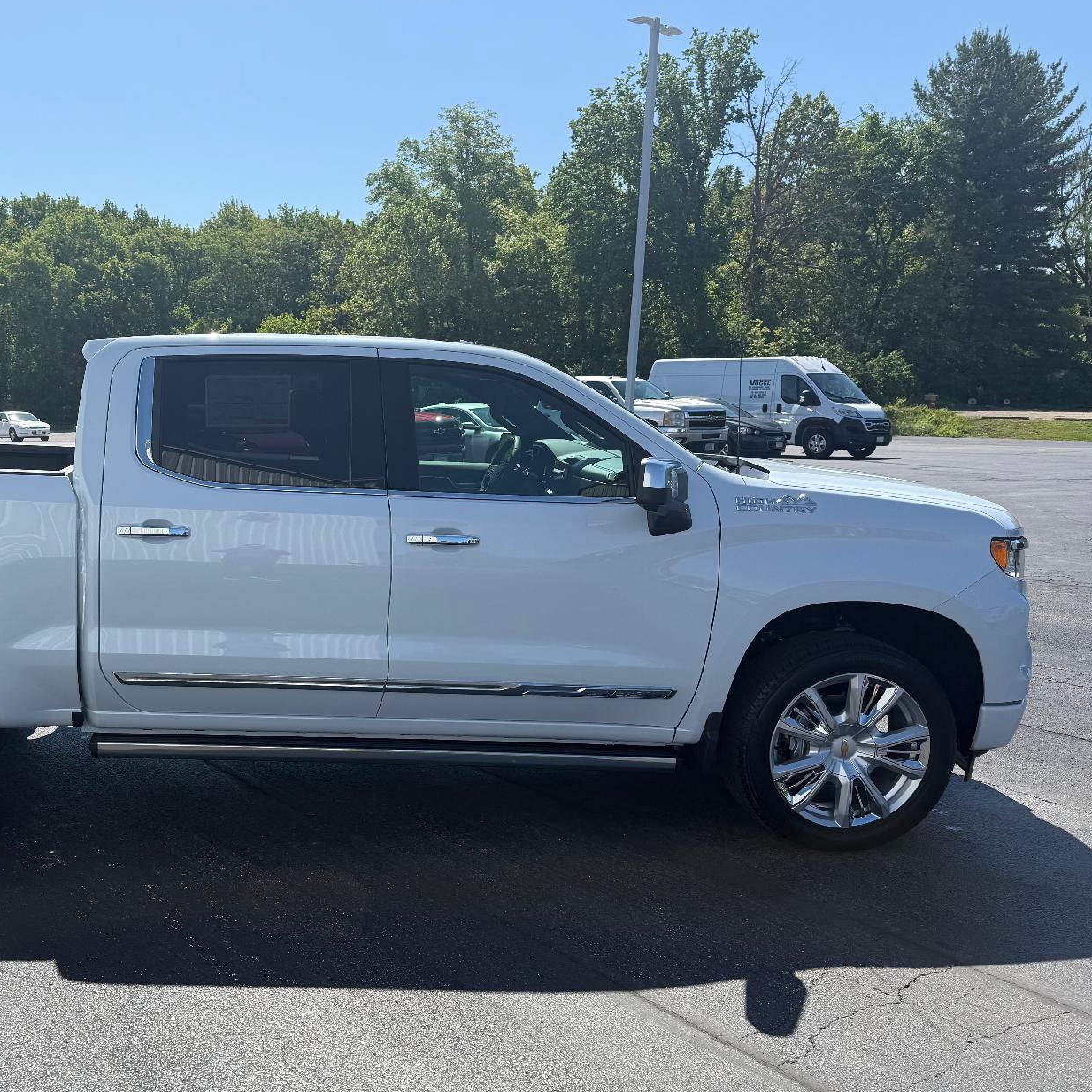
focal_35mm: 33
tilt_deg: -10.0
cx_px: 260
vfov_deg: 49.7
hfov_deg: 47.7
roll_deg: -0.8
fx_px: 1178
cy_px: 586
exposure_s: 1/3759
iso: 80
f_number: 1.78
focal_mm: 6.76
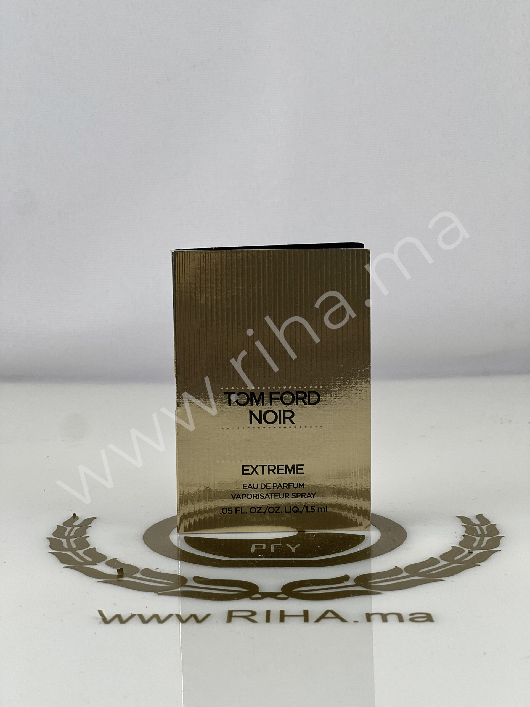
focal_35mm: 77
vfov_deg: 25.3
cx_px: 265
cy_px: 354
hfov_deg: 19.1
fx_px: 1572
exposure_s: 1/100
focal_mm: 9
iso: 100
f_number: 2.8
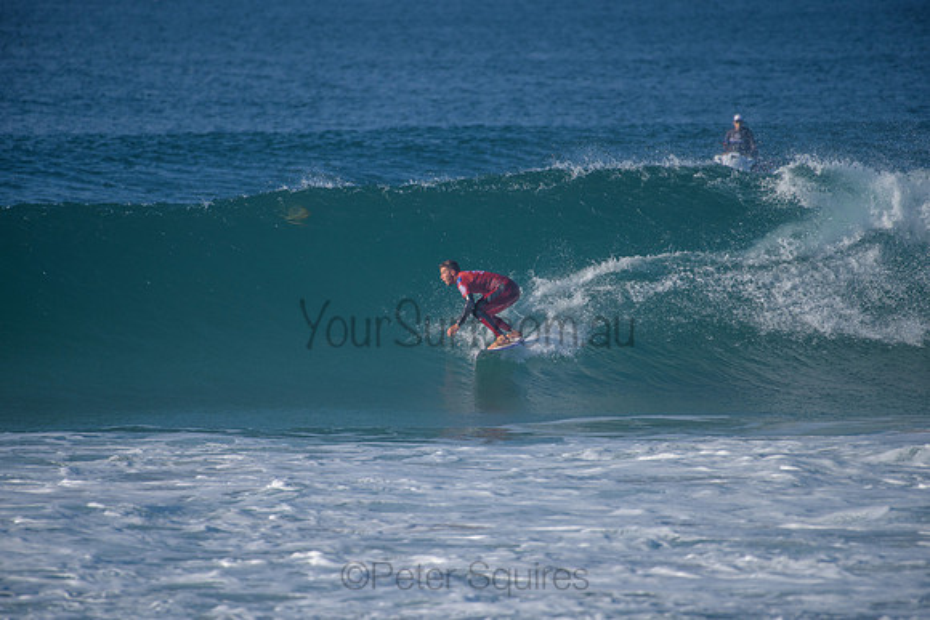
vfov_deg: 2.7
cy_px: 310
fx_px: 13367
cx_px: 465
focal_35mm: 517
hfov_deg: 4.0
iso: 220
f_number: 5.6
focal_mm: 500
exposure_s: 1/2000
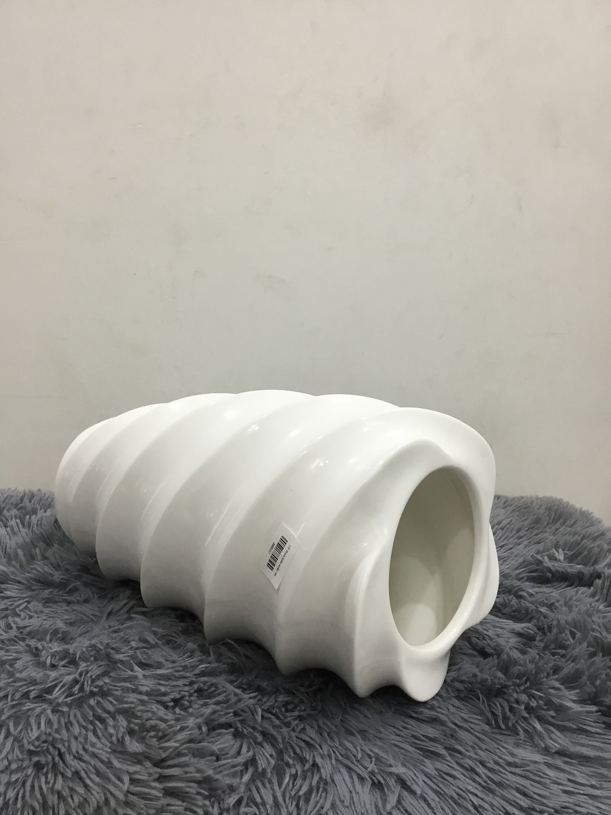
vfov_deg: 58.4
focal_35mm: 31
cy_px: 408
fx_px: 730
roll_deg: -0.1
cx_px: 306
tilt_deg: -8.7
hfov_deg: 45.4
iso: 80
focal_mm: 3.3
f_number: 2.4
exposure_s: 1/33
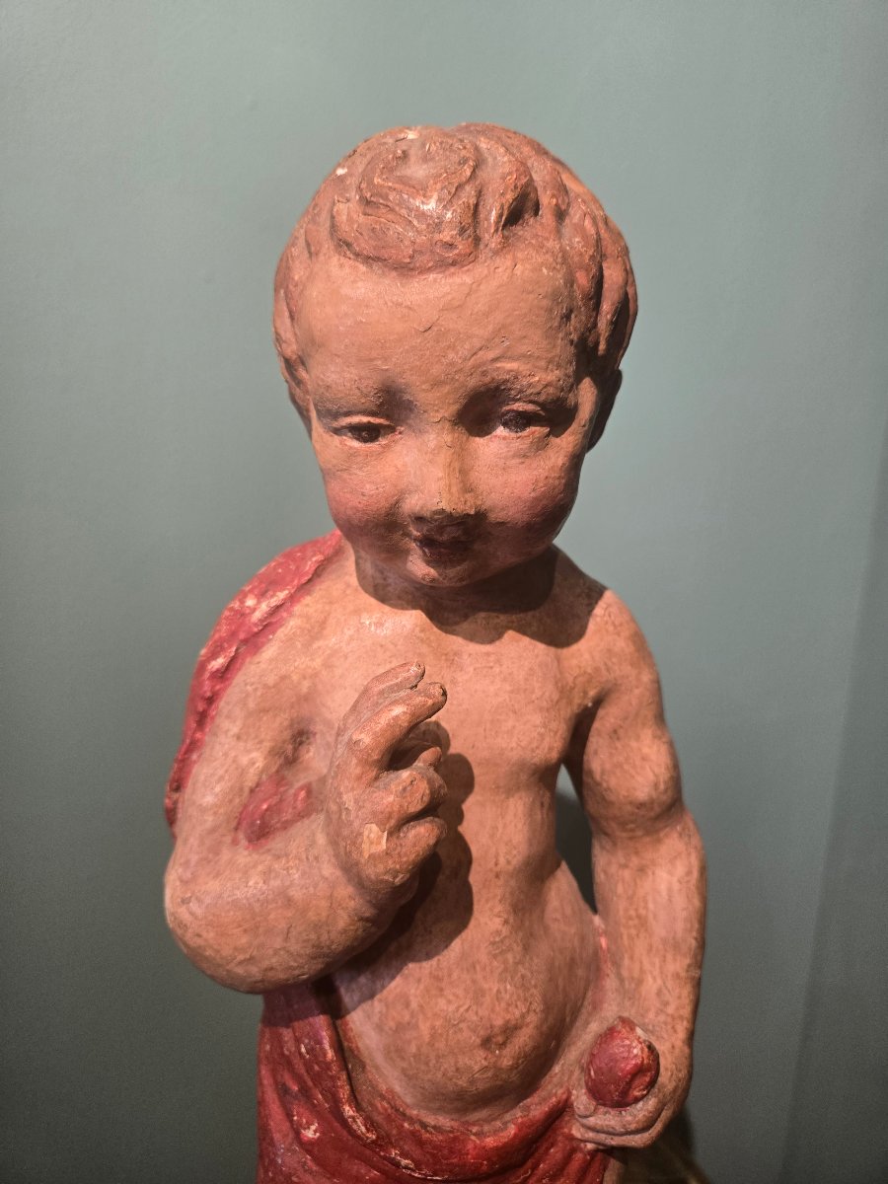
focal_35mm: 23
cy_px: 592
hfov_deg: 58.9
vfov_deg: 73.9
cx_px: 444
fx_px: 787
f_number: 1.8
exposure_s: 1/100
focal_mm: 5.4
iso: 200
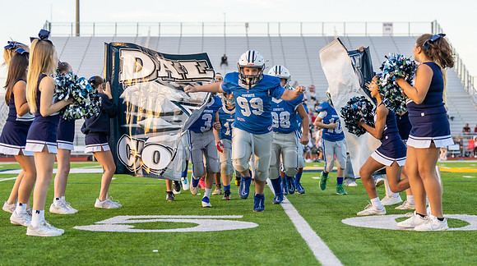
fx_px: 1106
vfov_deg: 13.7
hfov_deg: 24.3
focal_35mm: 88
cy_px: 135
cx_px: 263
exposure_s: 1/1250
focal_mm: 70
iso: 640
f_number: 2.8
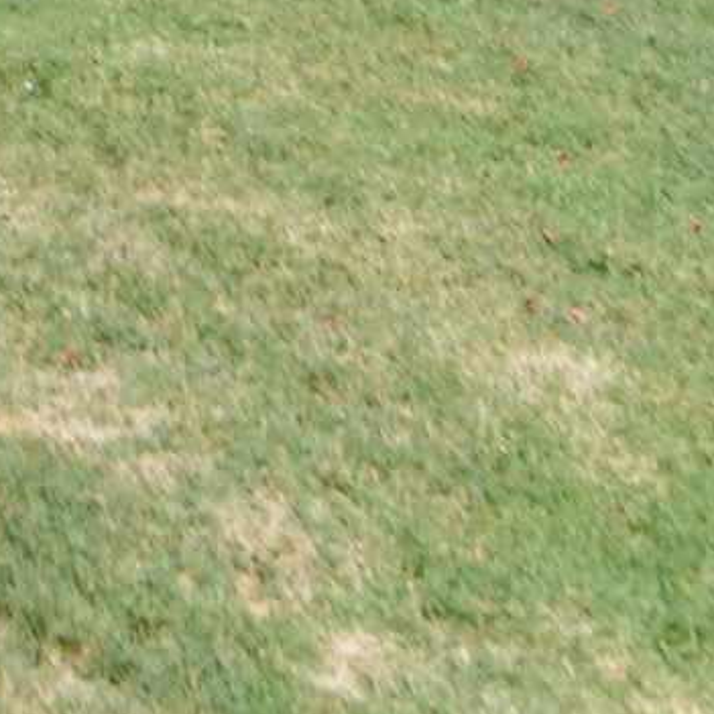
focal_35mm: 104
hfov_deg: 14.5
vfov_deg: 14.1
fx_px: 2427
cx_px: -612
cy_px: -702
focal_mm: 14
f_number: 8
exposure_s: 1/1000
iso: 400
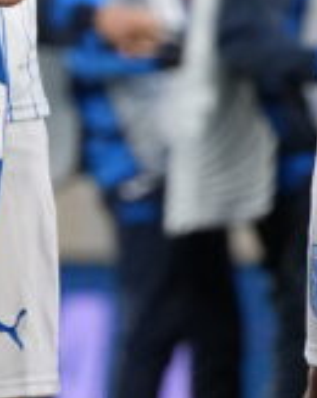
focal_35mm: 1357
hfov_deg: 1.1
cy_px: -72
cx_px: 1178
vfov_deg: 1.4
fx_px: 15944
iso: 2500
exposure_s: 1/1250
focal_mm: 168
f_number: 4
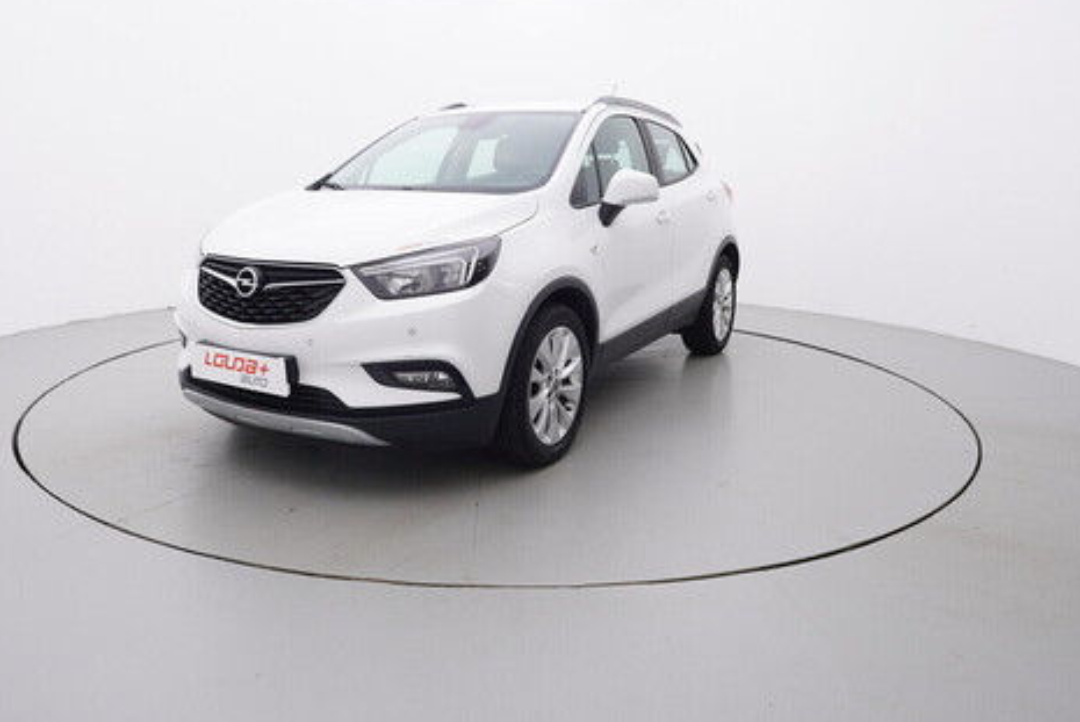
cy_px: 301
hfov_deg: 67.8
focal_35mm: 27
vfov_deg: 48.5
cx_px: 466
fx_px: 798
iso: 200
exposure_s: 1/80
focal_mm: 15
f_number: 5
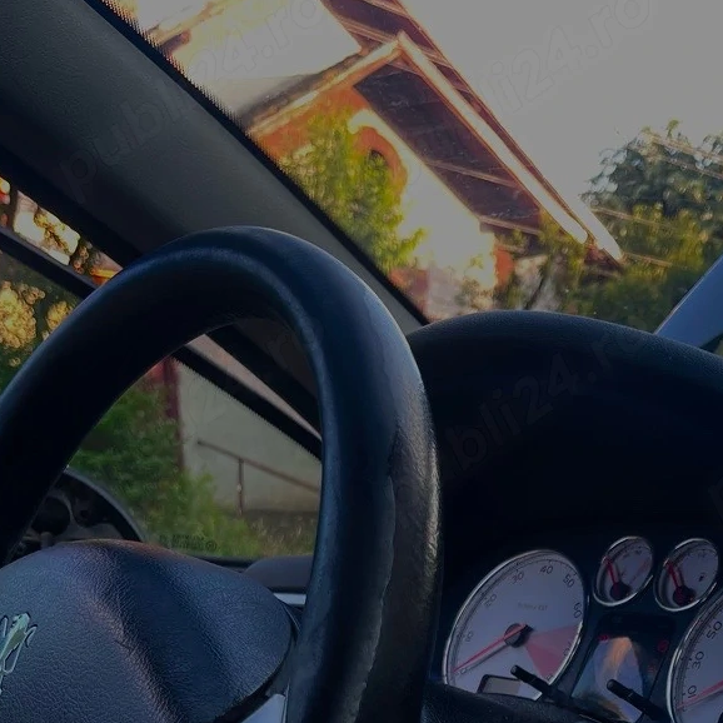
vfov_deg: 29.2
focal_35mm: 53
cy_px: 789
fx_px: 1252
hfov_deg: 31.2
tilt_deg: -10.7
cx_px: 598
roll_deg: +1.4
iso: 100
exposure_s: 1/121
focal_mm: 5.1
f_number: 1.6
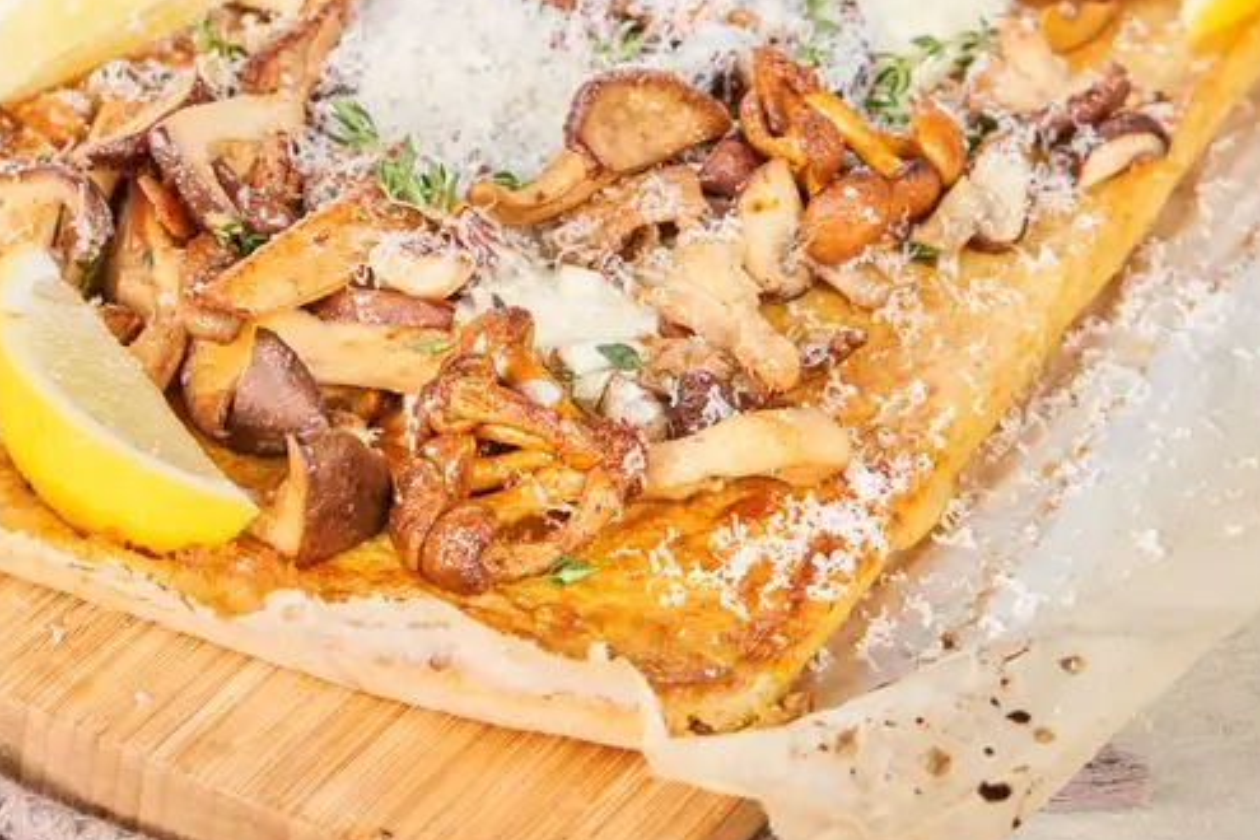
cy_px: 116
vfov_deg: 8.8
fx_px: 5425
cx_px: 522
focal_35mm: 155
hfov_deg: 13.2
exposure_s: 1/80
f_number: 8
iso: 1250
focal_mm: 75
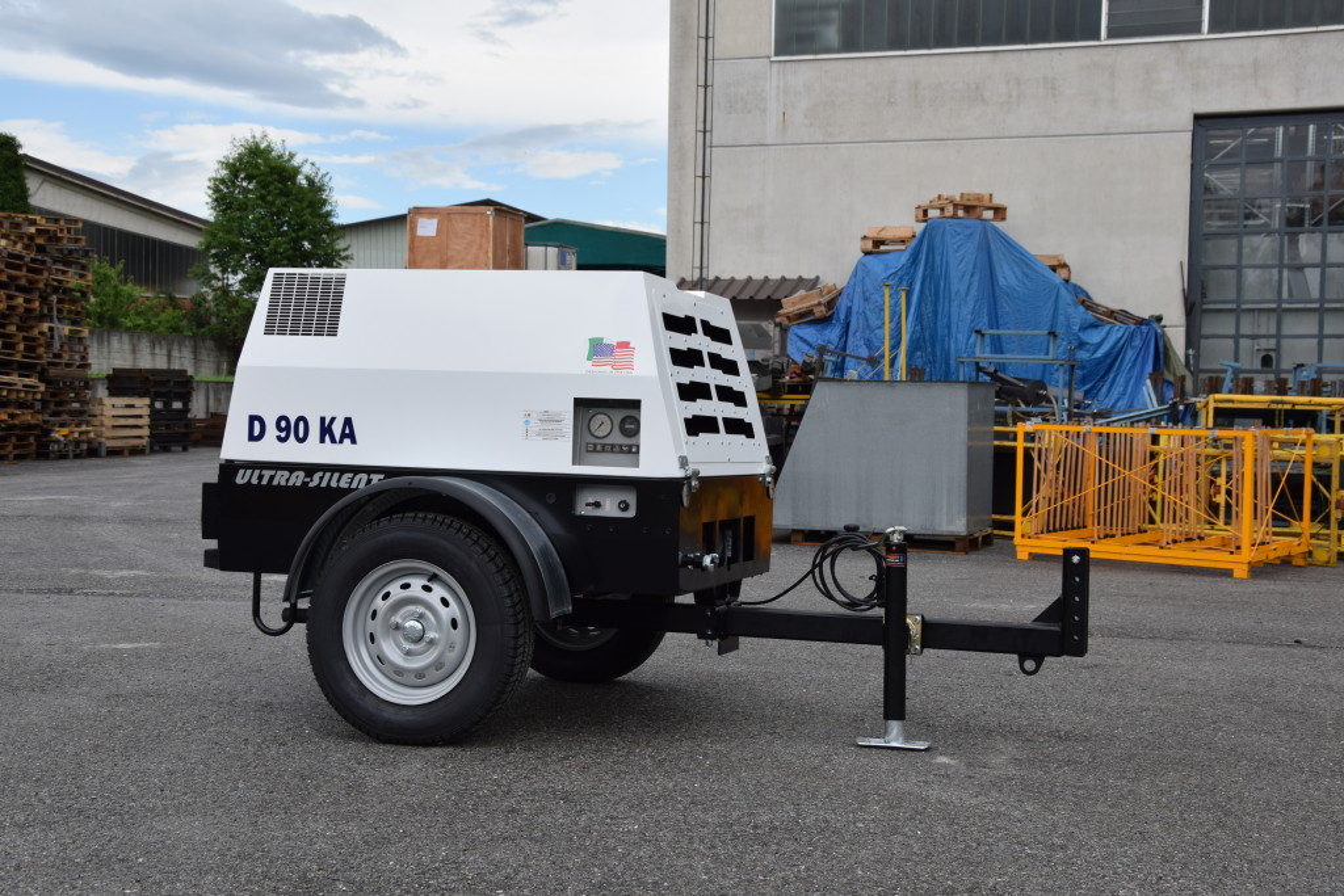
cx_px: 672
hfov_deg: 41.1
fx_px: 1792
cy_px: 448
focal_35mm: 48
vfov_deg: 28.1
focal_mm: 32
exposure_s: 1/250
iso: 200
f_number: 8
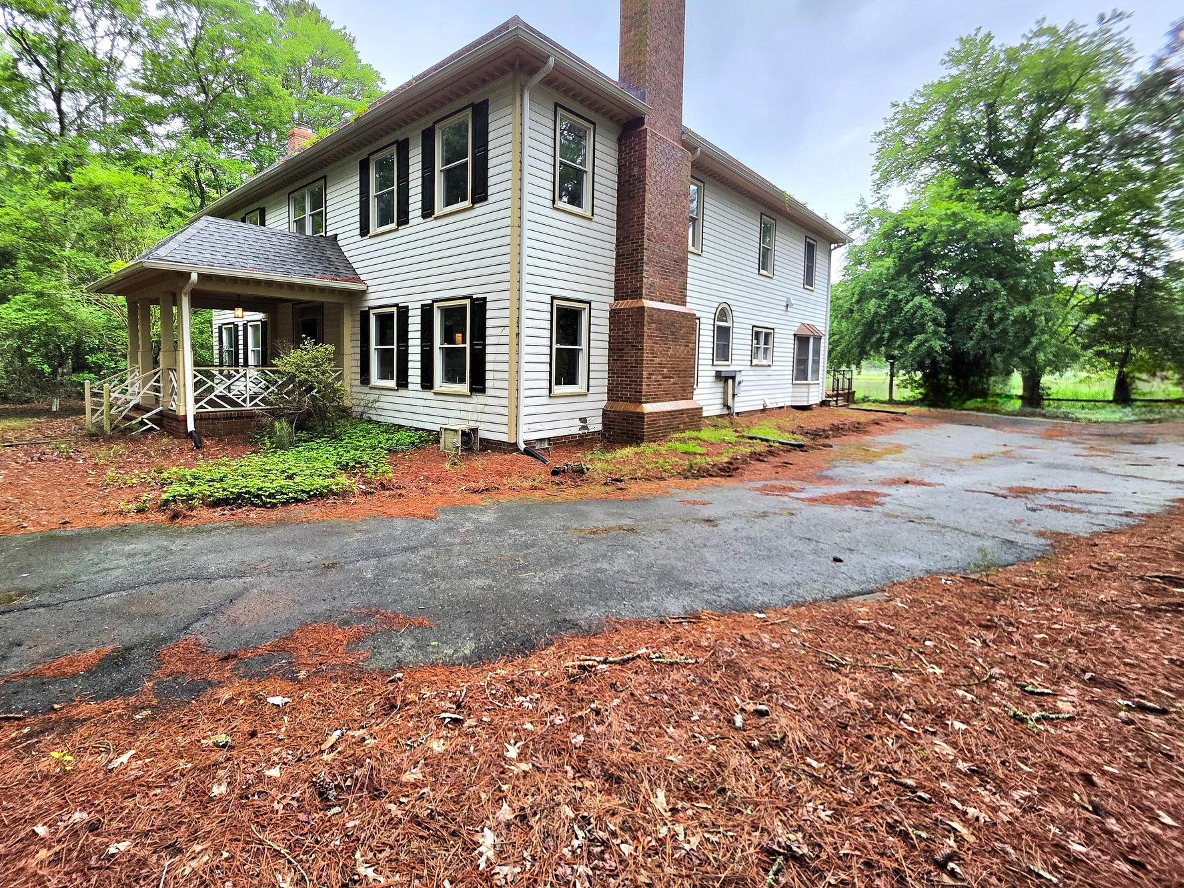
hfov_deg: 97.6
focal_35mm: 15
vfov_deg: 81.4
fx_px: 513
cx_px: 516
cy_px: 395
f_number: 1.9
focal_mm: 2.2
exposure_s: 1/909
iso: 40
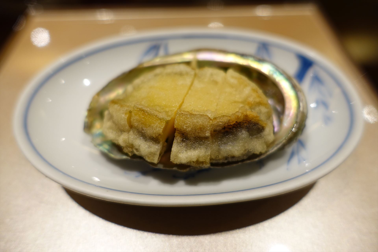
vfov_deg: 53.1
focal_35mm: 24
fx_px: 252
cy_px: 126
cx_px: 189
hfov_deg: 73.7
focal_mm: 8.8
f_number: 1.8
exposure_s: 1/30
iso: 125
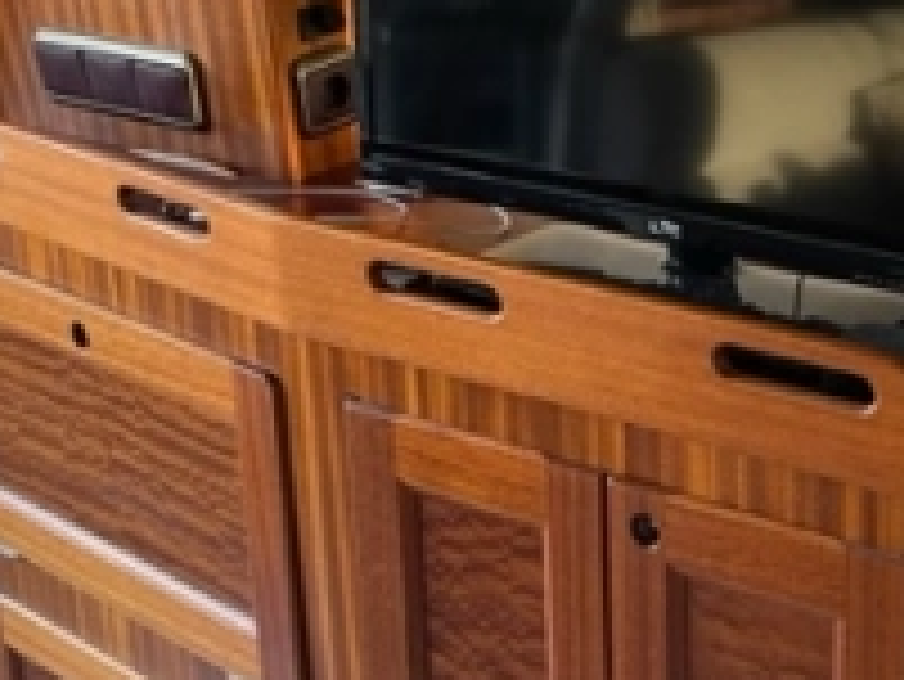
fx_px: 1855
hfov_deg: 26.3
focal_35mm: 71
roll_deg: -0.2
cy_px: 299
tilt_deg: -20.2
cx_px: 850
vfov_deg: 20.7
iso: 200
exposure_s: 1/60
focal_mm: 5.1
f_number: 1.6
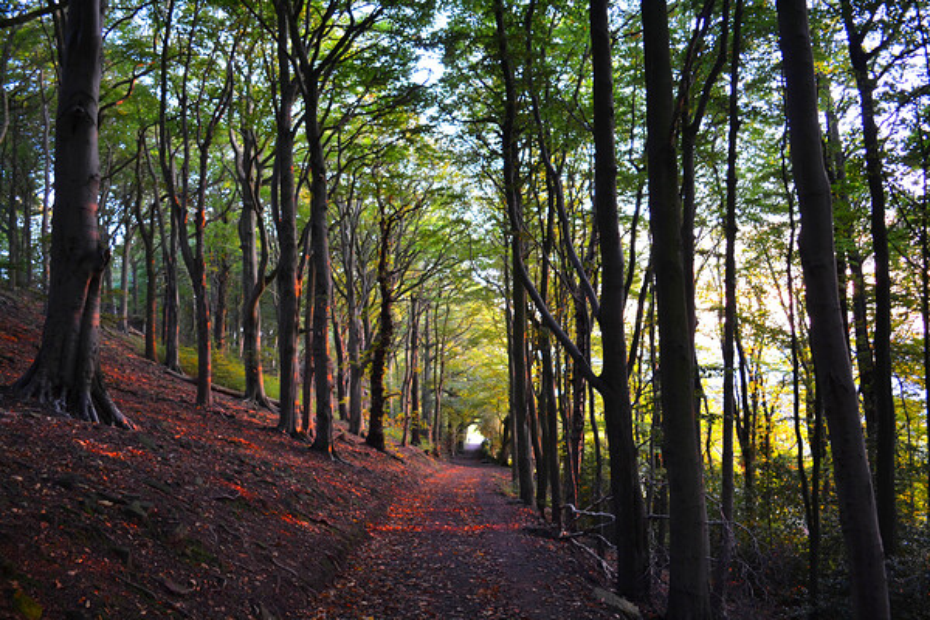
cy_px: 310
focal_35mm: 27
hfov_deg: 67.4
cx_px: 465
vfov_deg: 47.9
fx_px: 697
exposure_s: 1/15
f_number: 3.5
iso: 720
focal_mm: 18
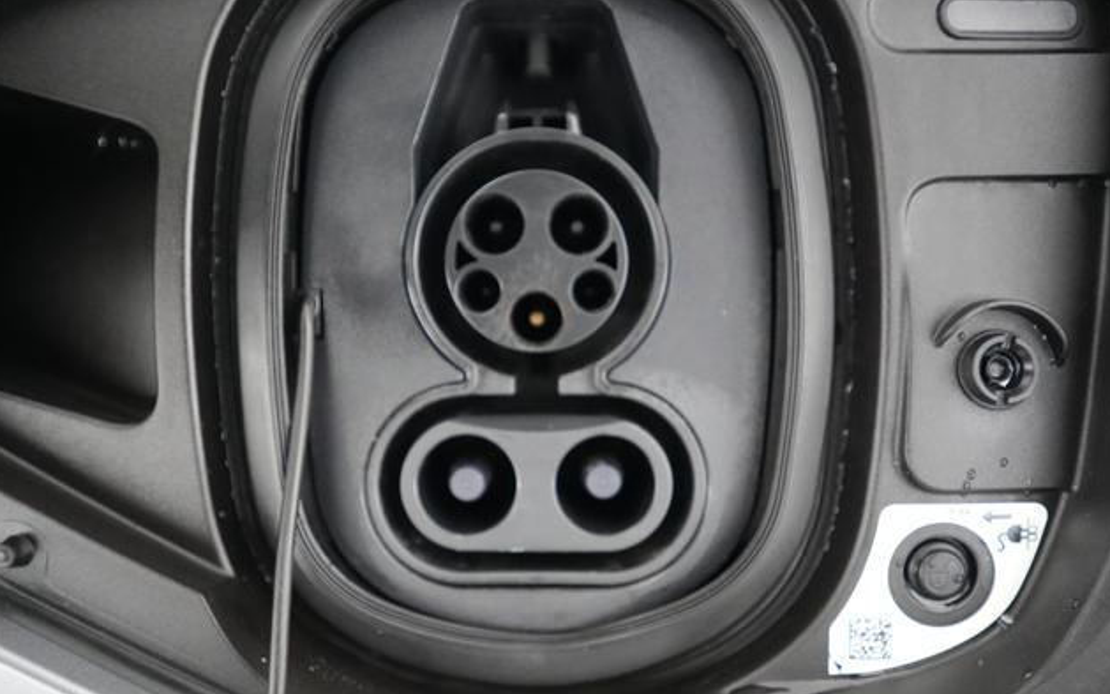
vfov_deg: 43.1
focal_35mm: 29
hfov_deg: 64.6
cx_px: 554
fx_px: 877
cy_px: 339
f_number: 2.8
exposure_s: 1/60
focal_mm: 28
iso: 12800
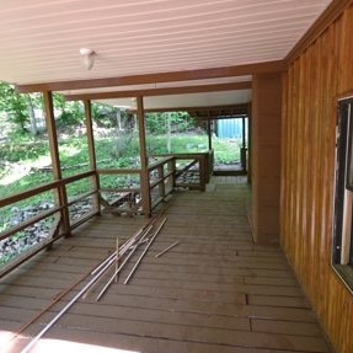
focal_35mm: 20
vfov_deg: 74.8
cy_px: 173
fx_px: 231
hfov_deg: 74.8
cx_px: 180
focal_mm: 10
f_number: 4.5
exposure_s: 1/5
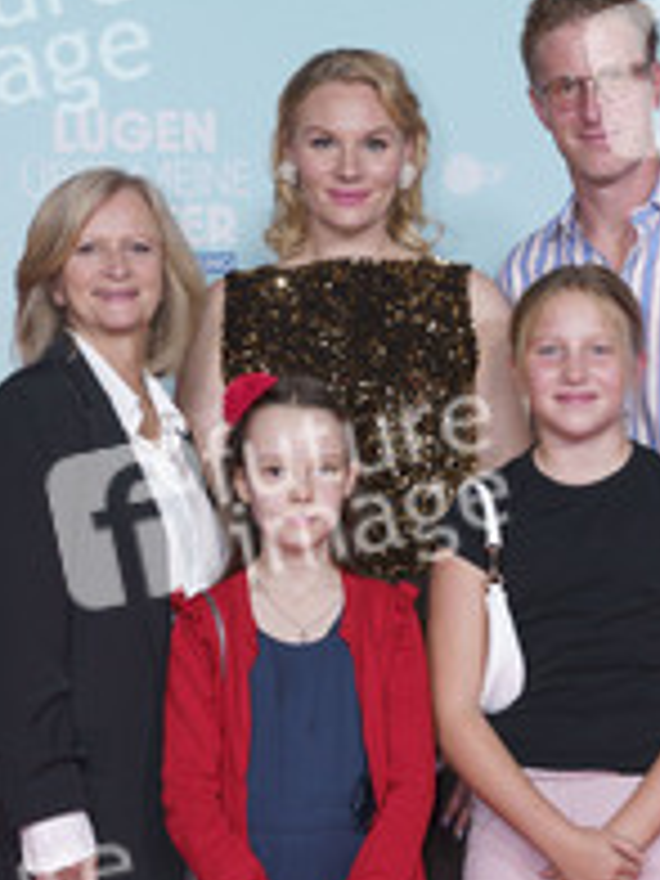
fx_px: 2440
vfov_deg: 20.2
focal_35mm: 96
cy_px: 727
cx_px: 409
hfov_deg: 15.4
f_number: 4
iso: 800
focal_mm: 49
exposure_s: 1/200
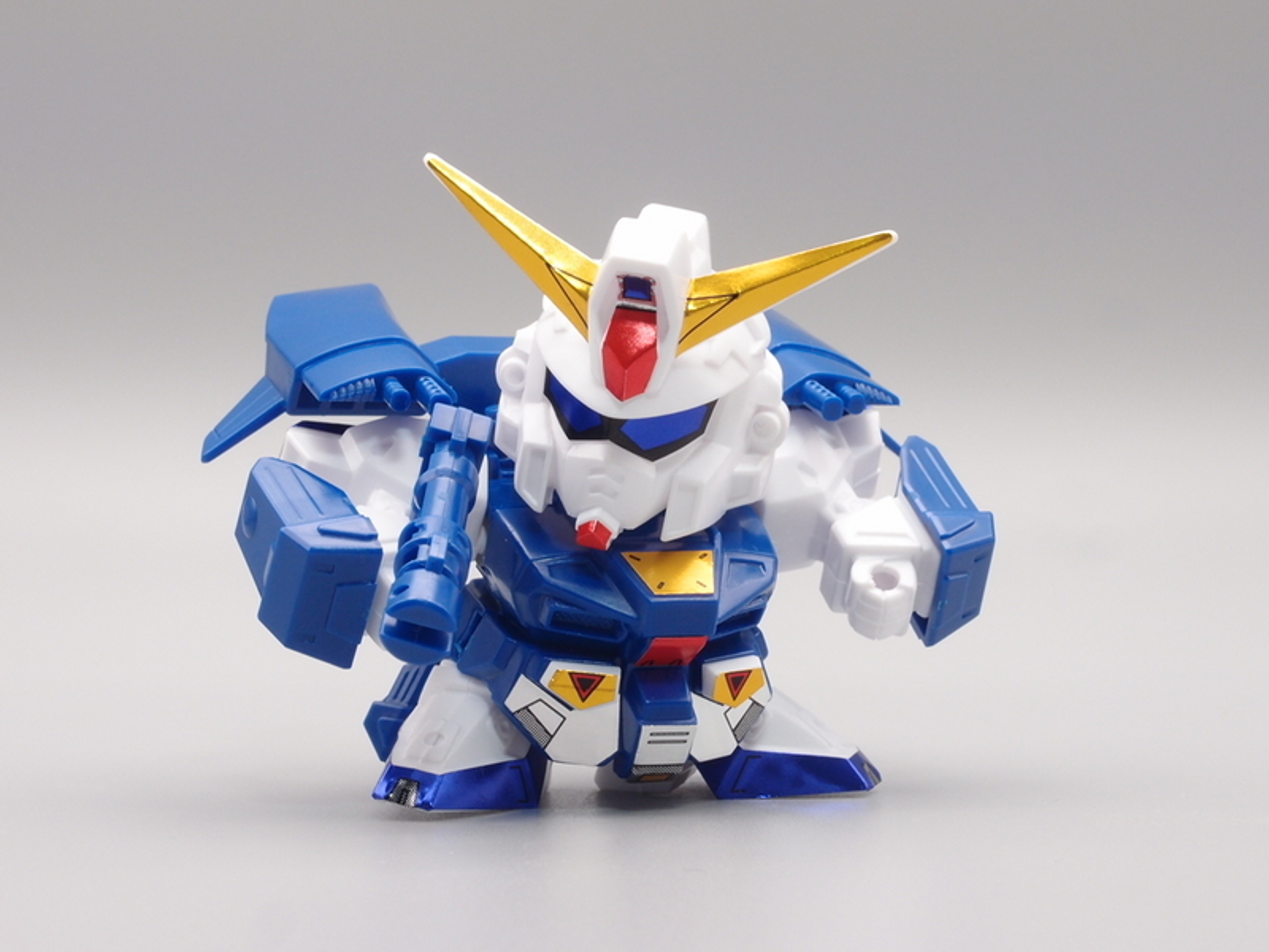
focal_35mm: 77
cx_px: 634
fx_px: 2823
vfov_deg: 19.1
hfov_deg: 25.3
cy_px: 476
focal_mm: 16.63
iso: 100
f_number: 8
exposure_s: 1/5
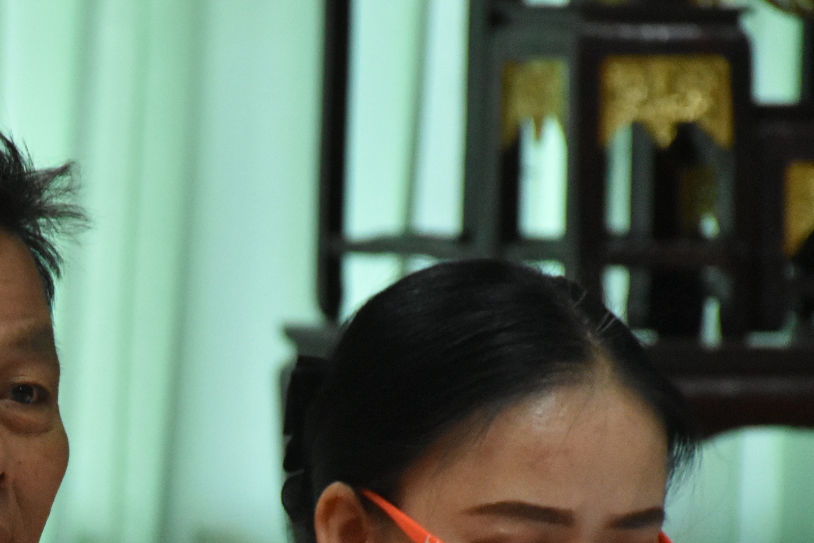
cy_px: 648
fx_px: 10966
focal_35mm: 485
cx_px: -31
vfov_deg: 2.8
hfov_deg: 4.2
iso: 3200
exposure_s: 1/200
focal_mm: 130
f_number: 5.6
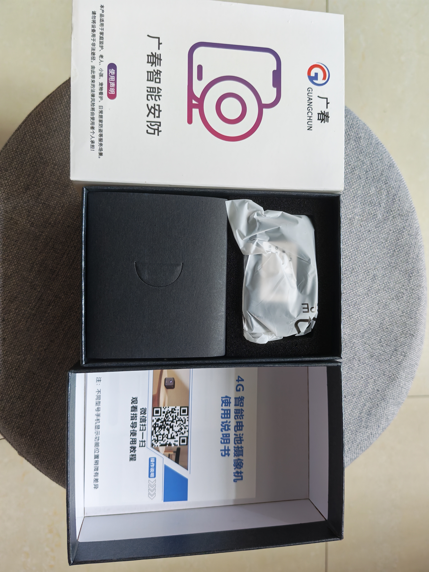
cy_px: 286
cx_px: 214
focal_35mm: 27
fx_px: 446
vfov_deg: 65.3
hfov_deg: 51.4
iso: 640
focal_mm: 6.12
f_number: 1.9
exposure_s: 1/50
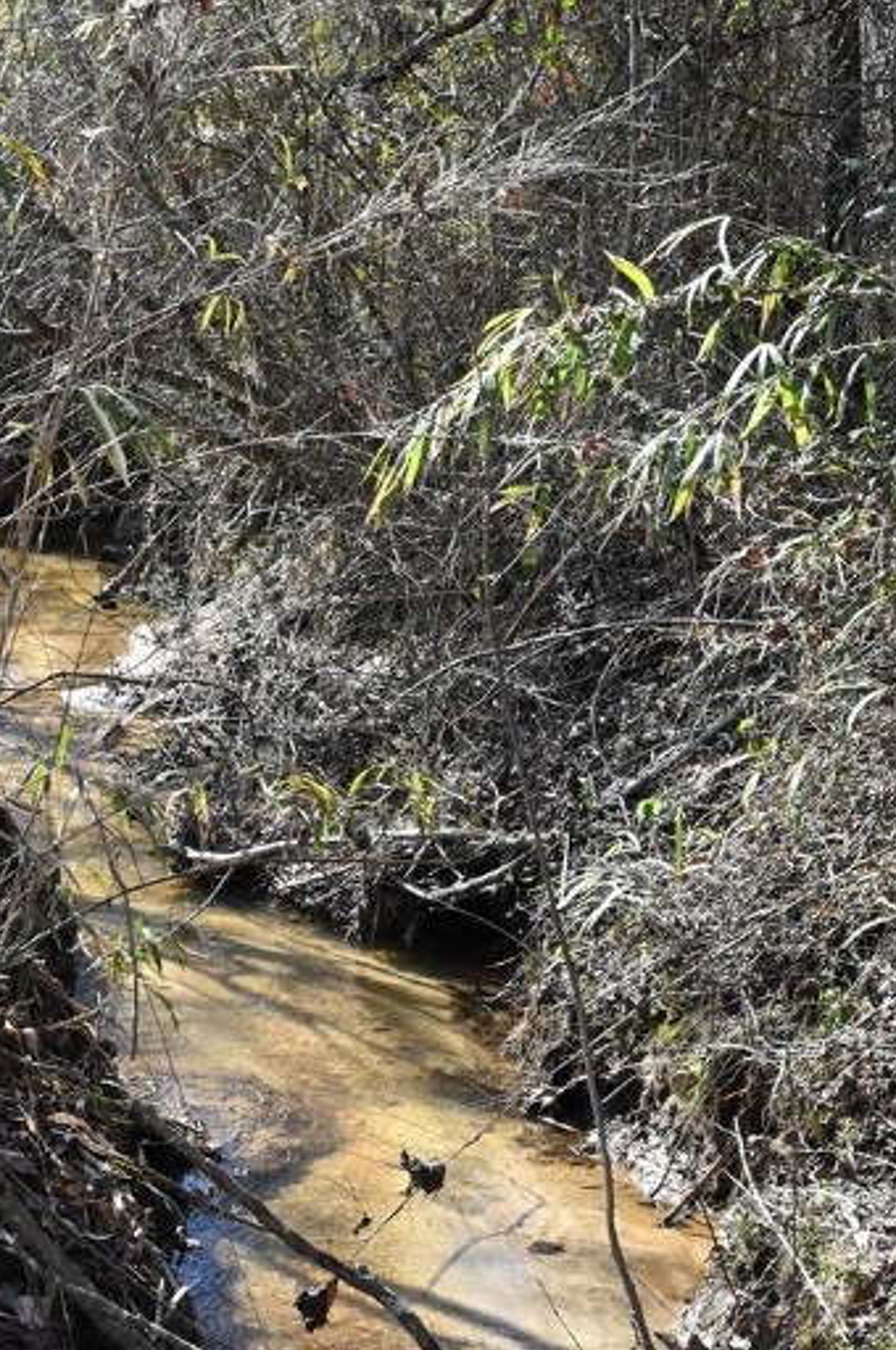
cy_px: 928
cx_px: 480
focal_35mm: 105
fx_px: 3930
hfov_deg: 13.0
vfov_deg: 19.4
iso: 6400
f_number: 16
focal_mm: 70
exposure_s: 1/1000
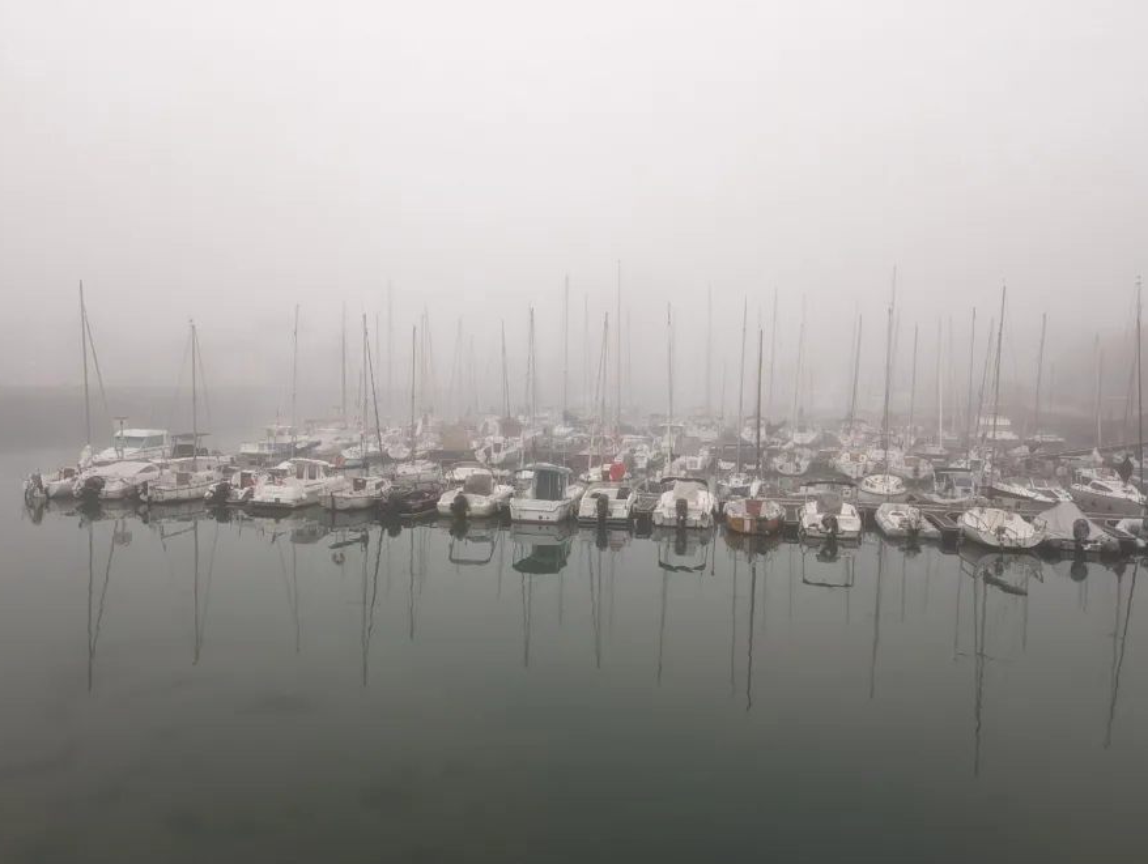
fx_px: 930
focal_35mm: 28
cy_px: 459
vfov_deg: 49.8
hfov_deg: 63.3
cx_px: 548
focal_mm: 6.9
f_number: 1.68
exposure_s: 1/70.3
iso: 335
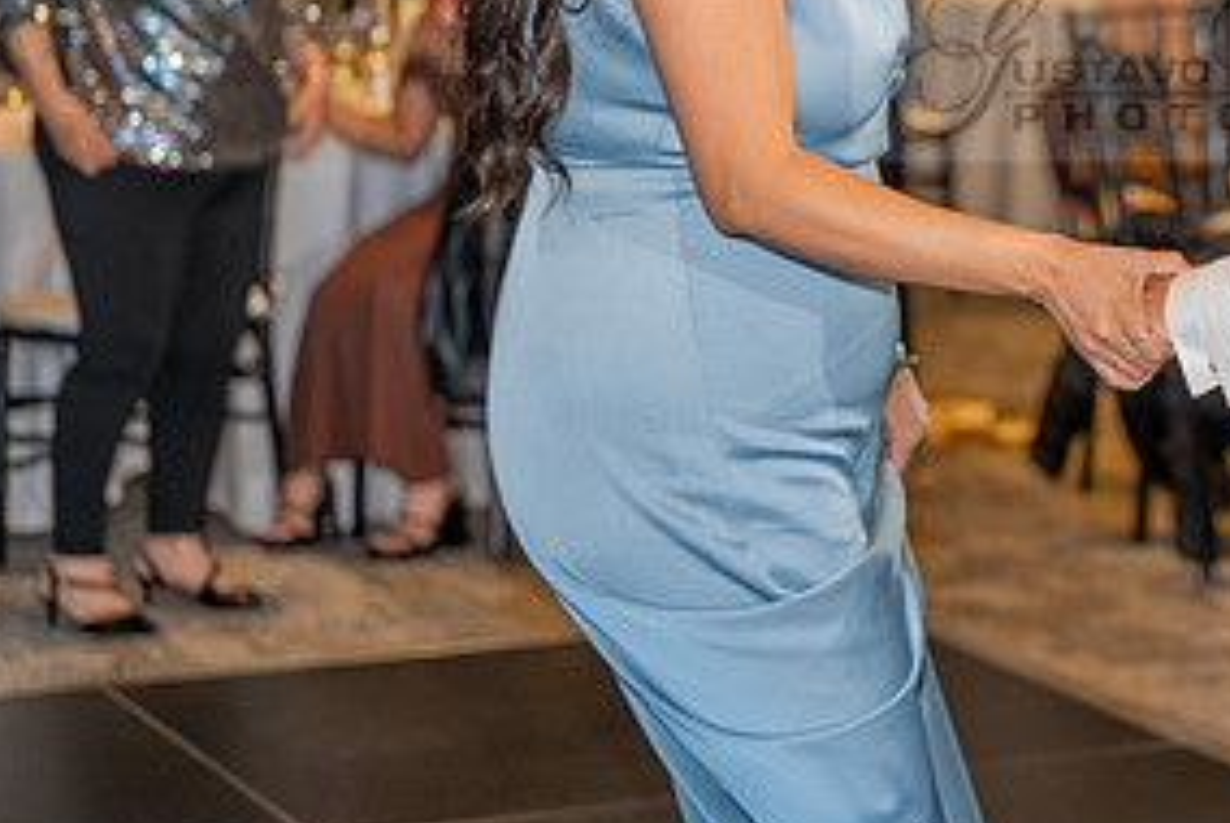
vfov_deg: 9.3
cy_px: 58
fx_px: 5028
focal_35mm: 147
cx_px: 1230
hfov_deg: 13.7
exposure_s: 1/125
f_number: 2.8
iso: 1000
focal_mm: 72
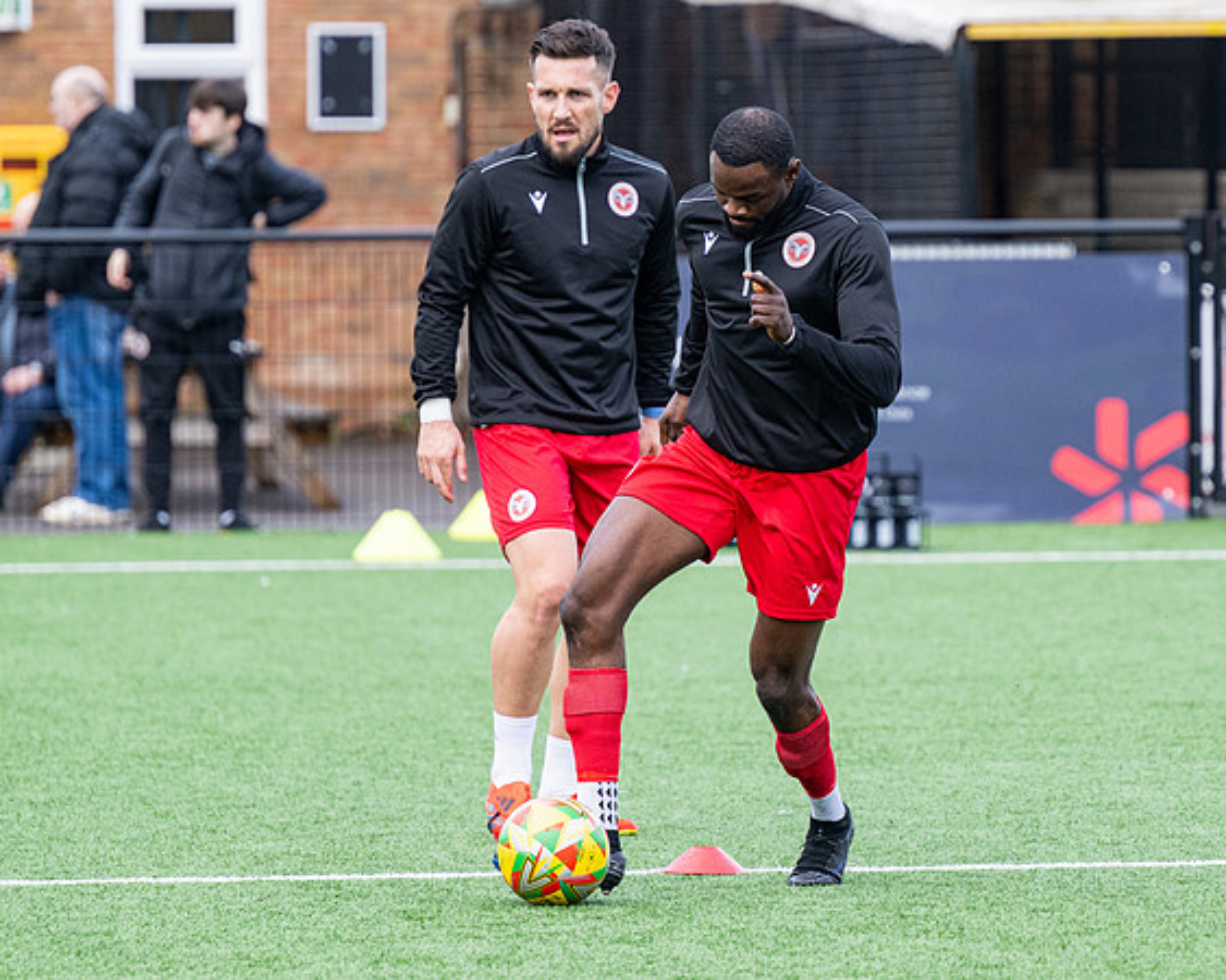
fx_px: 11954
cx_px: 856
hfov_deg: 5.9
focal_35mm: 330
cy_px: 485
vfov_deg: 4.7
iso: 800
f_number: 4
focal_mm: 210
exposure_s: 1/1250
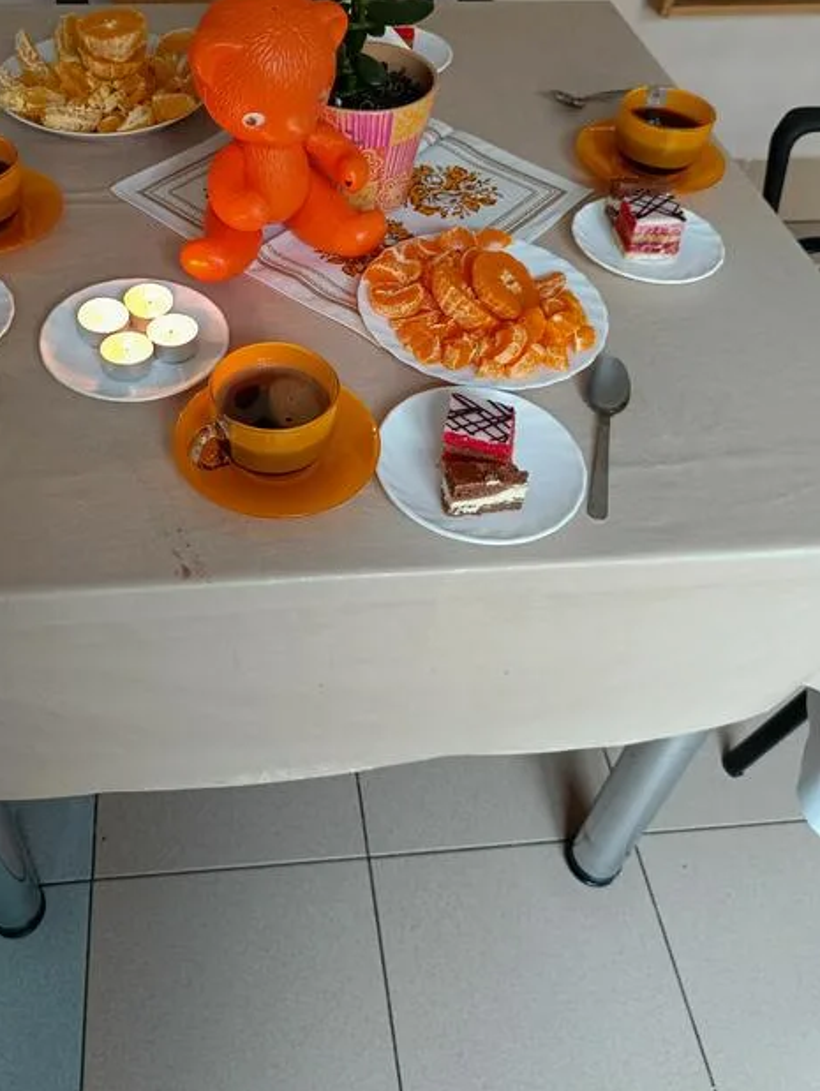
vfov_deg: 57.5
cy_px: 400
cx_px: 293
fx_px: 978
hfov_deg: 45.0
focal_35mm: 31
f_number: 1.88
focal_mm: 5.59
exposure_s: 1/50.1
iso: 659
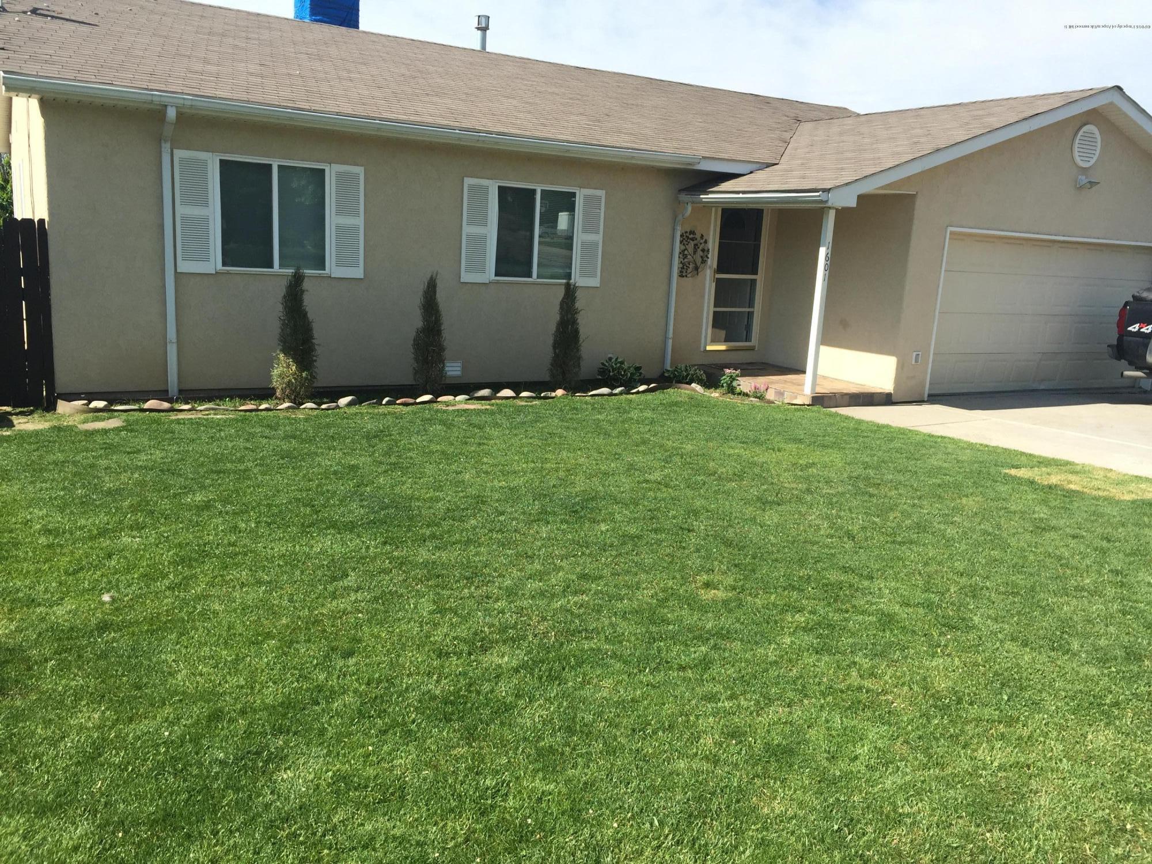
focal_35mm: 29
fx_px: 965
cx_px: 576
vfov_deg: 48.2
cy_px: 432
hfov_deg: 61.7
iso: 32
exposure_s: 1/1364
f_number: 2.2
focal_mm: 4.15
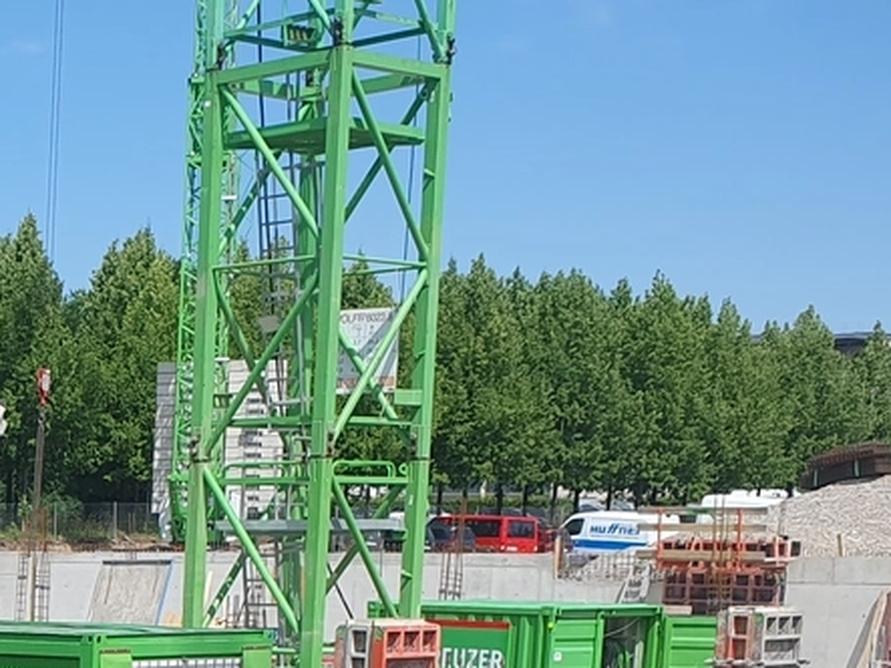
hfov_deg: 20.3
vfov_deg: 15.5
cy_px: 1005
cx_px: -274
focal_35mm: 88
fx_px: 2264
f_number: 2.4
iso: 50
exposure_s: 1/1356
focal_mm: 4.32
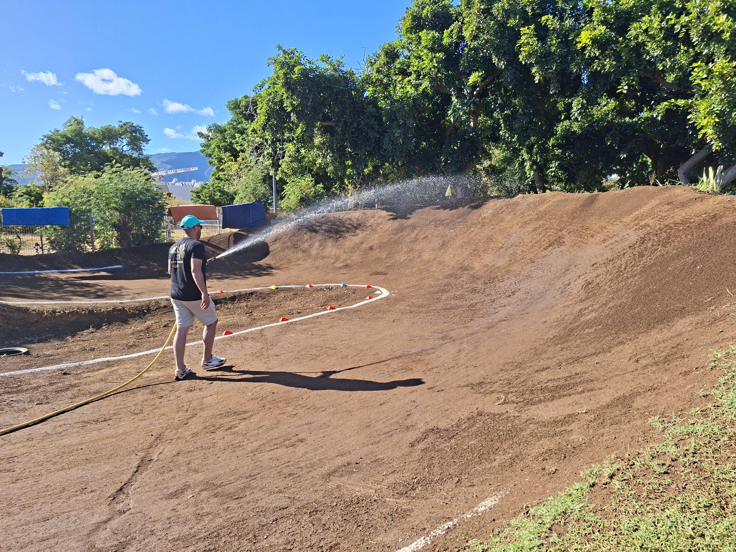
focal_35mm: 23
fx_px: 489
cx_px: 368
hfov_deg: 73.9
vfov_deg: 58.9
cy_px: 276
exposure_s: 1/1116
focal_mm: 5.54
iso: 50
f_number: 1.8
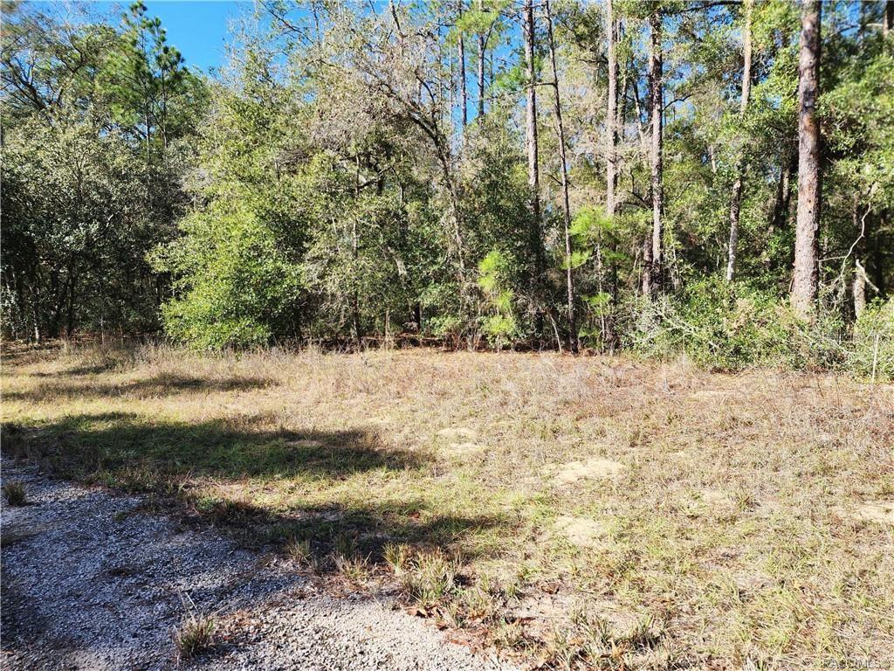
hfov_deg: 73.9
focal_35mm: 23
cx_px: 447
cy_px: 336
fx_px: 594
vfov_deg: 58.9
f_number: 1.8
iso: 12
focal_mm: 6.4
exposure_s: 1/479
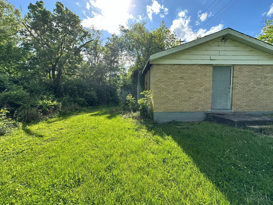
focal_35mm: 14
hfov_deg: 102.1
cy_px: 102
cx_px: 136
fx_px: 110
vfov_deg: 85.7
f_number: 2.2
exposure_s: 1/716
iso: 40
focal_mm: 2.22
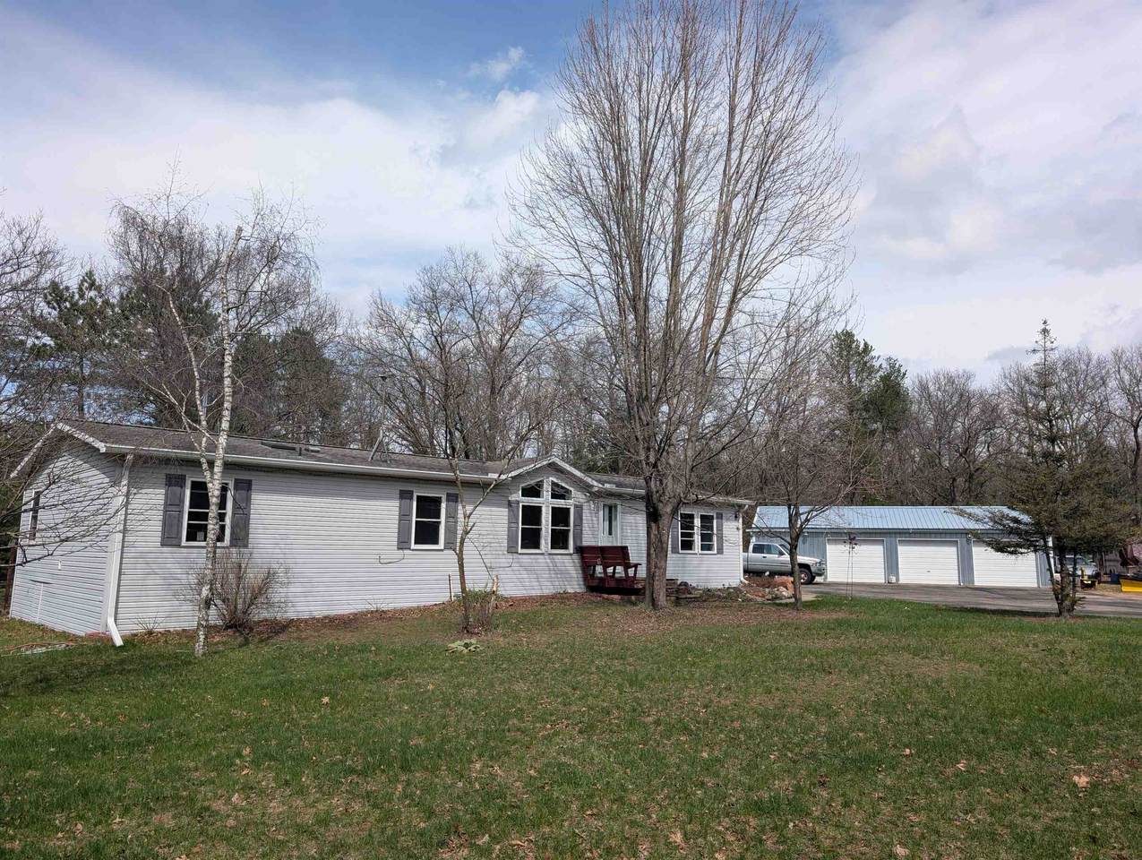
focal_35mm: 24
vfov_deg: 56.9
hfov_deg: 71.5
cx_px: 571
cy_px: 430
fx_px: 793
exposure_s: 1/1212
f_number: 1.68
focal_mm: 6.9
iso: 23
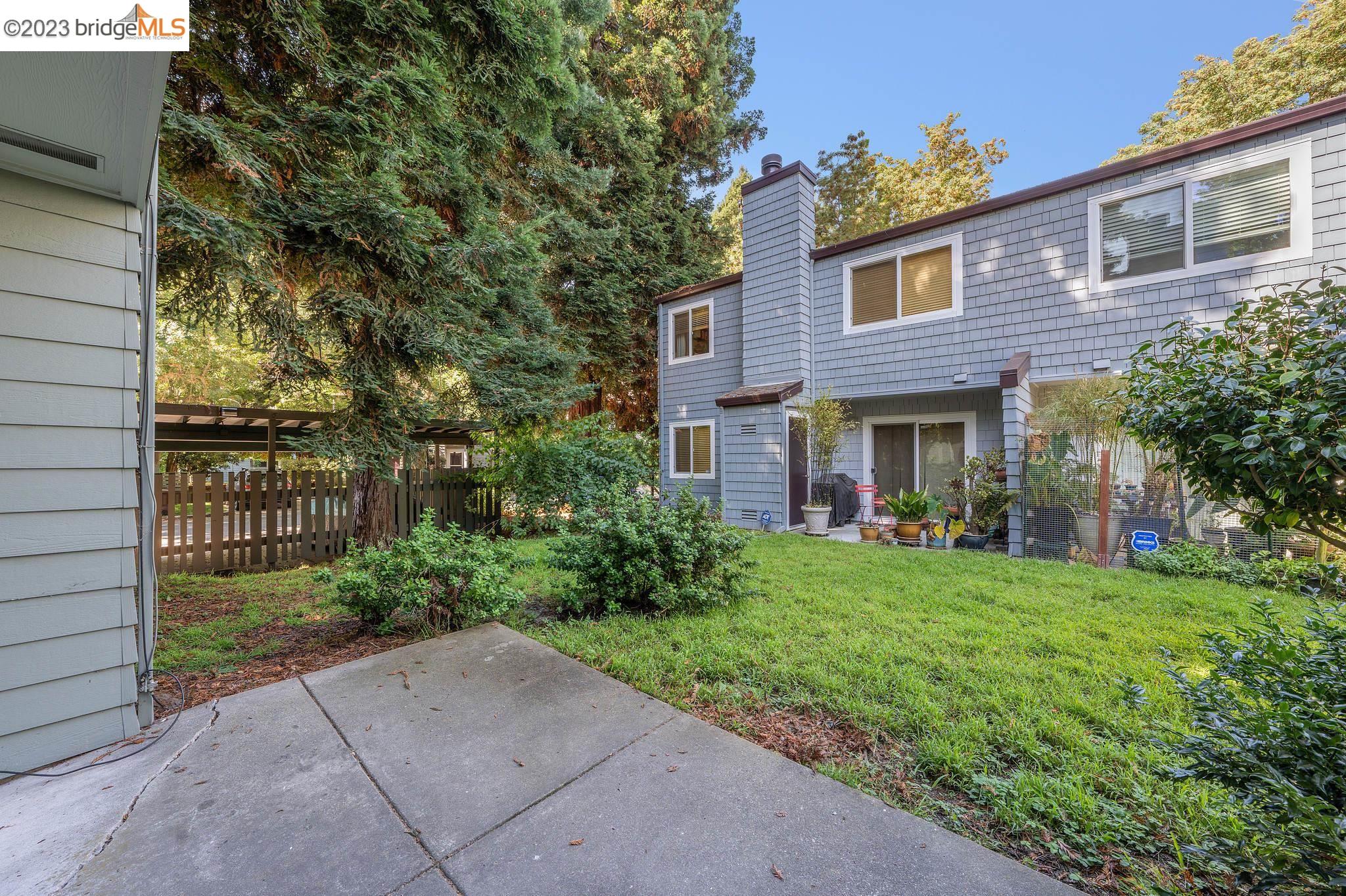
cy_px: 448
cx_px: 673
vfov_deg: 85.4
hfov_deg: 108.3
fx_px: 486
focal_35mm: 13
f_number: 9
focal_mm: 13
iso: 125
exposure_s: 1/8
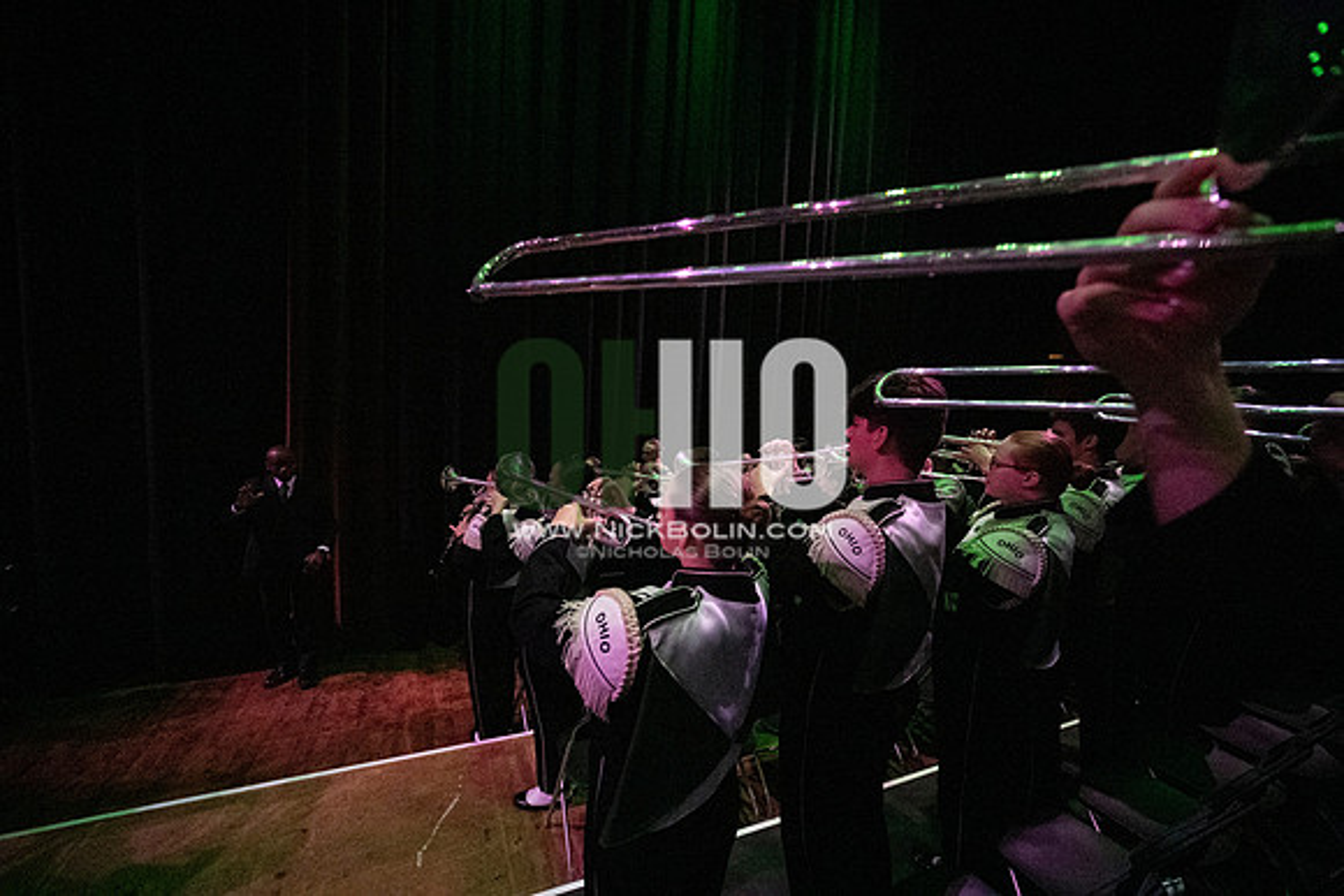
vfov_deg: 81.2
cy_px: 448
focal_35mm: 14
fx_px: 523
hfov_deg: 104.2
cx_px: 672
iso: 25600
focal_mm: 14
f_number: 4
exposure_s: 1/400
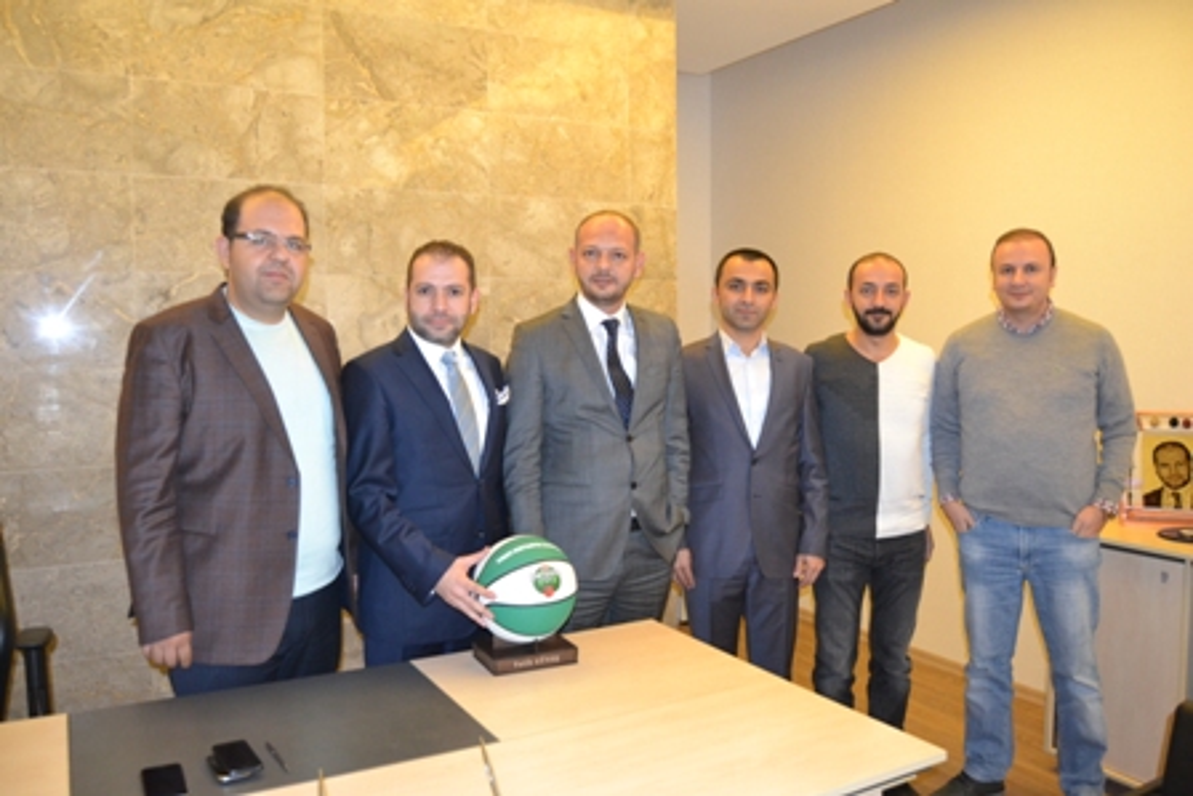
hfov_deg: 67.4
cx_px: 596
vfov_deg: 48.0
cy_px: 398
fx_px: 895
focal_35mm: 27
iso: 1600
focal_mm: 18
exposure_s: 1/60
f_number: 3.5
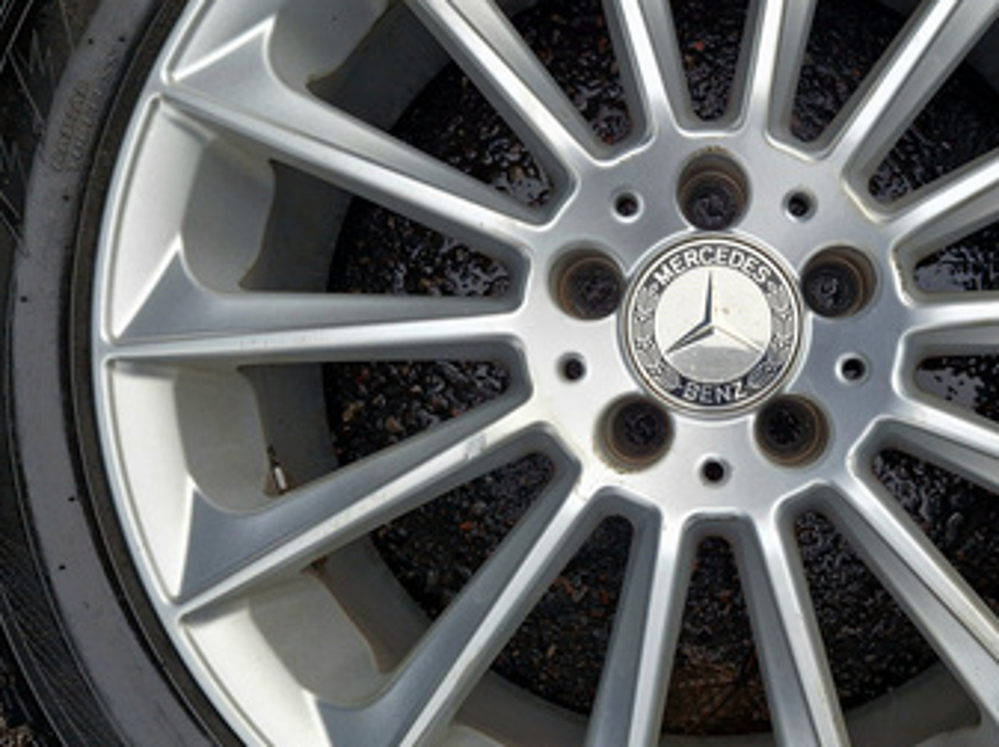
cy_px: 344
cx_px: 714
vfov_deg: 35.1
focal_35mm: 41
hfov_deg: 44.7
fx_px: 1182
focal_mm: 5.4
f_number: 1.8
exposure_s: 1/182
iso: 50
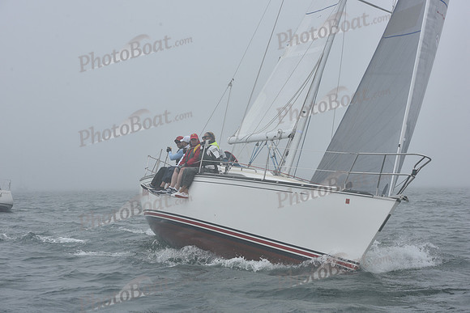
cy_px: 156
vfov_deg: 19.5
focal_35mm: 70
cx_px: 235
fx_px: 914
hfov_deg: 28.8
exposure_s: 1/800
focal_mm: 70
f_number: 10
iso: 250
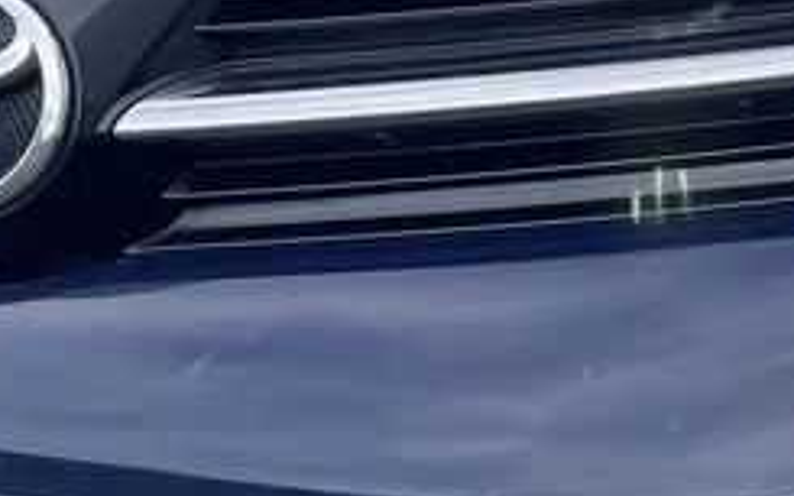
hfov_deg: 12.4
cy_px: 29
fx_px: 3505
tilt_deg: -8.2
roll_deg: -1.3
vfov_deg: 8.1
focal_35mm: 162
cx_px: 1102
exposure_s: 1/779
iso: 32
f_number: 1.6
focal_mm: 4.2
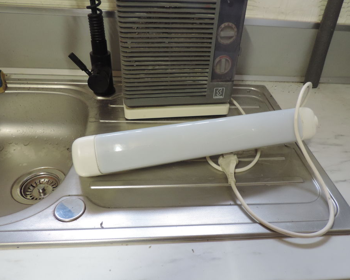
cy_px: 144
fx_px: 269
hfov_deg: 66.0
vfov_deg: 54.9
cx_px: 186
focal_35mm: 26
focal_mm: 4.3
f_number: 3
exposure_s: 1/8
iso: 450
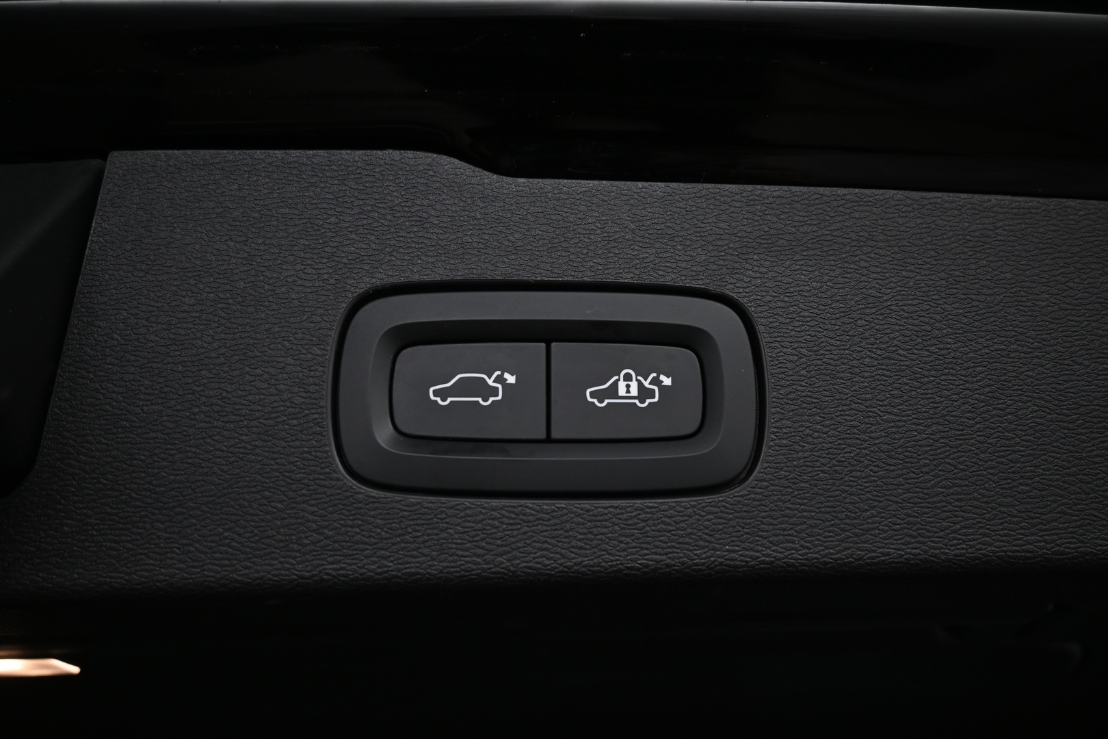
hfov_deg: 56.1
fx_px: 1039
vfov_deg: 39.1
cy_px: 370
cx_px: 554
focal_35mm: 34
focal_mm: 22.5
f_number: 4
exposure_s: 1/60
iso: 500
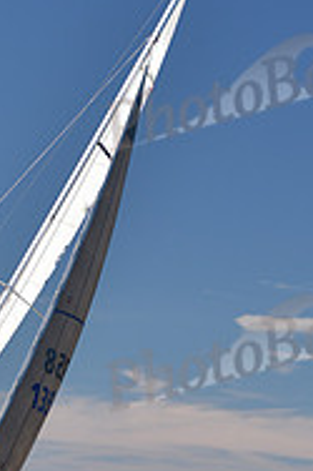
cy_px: 253
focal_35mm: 216
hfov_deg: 6.3
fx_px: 2822
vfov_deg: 9.5
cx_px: -24
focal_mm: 70
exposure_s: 1/1000
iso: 200
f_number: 3.5
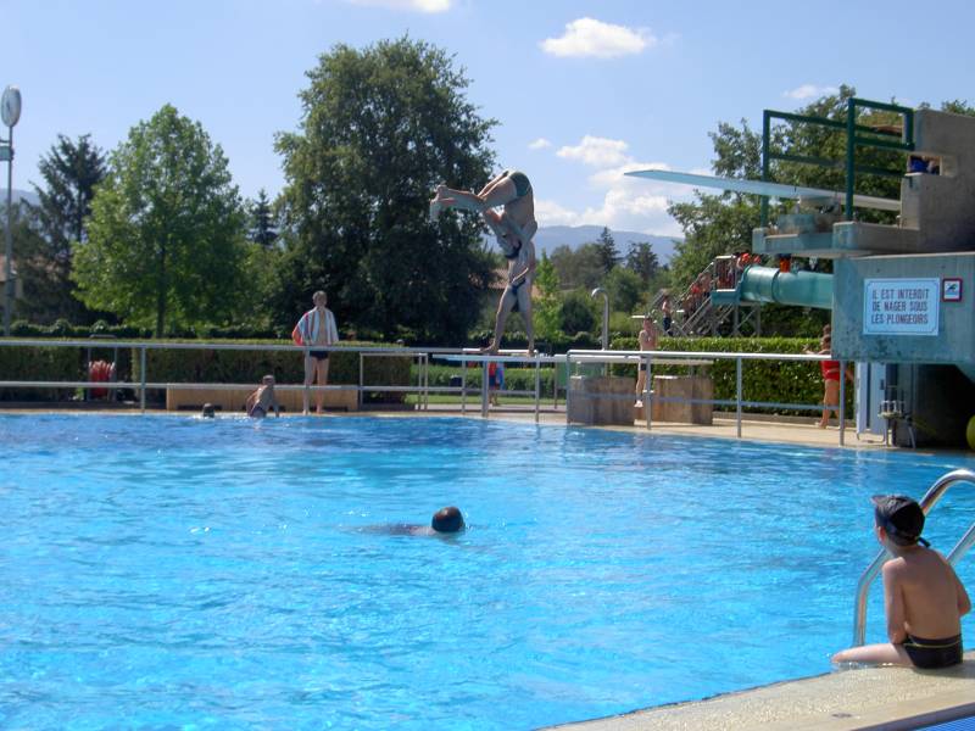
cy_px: 366
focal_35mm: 55
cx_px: 488
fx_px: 1549
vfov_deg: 26.6
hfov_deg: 34.9
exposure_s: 1/400
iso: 100
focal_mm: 11.3
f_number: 5.5
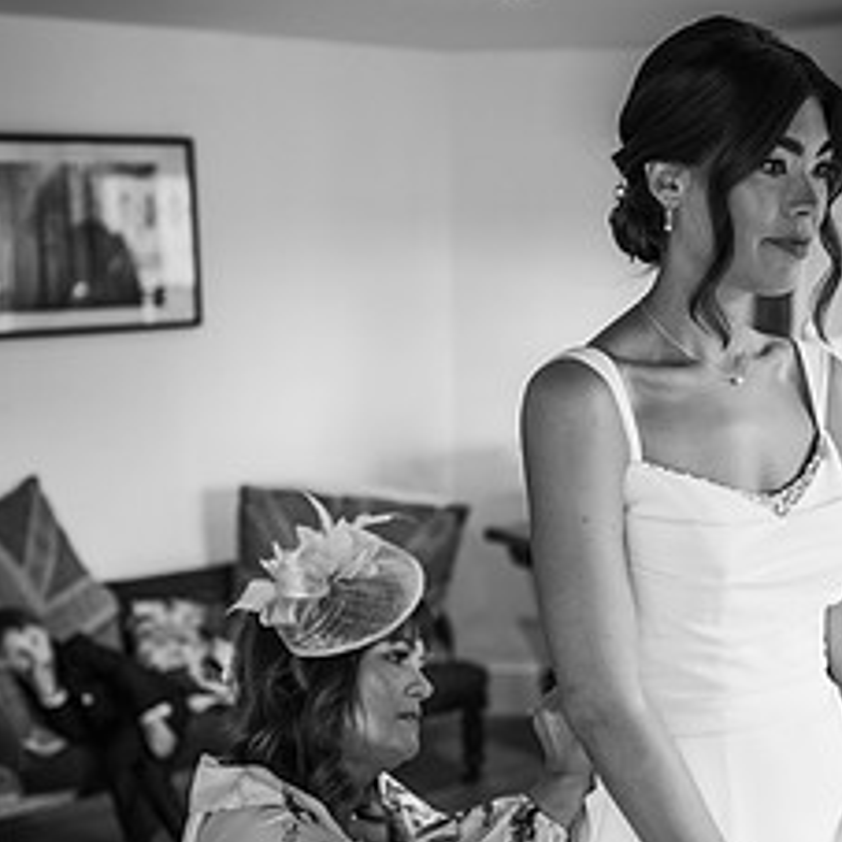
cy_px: 608
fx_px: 1624
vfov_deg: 28.7
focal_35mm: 59
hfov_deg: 29.0
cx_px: 484
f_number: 2
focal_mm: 35
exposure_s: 1/200
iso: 320
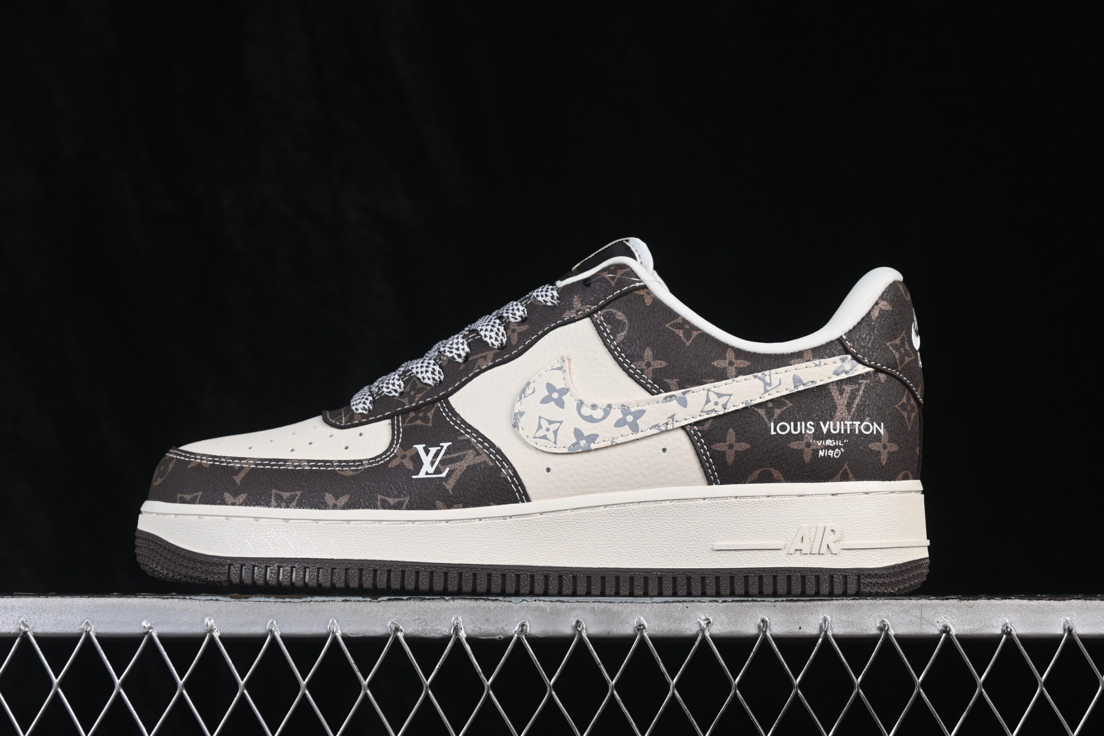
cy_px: 368
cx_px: 552
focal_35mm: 75
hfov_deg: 27.0
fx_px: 2300
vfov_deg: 18.2
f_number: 8
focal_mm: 50
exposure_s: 1/80
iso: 160
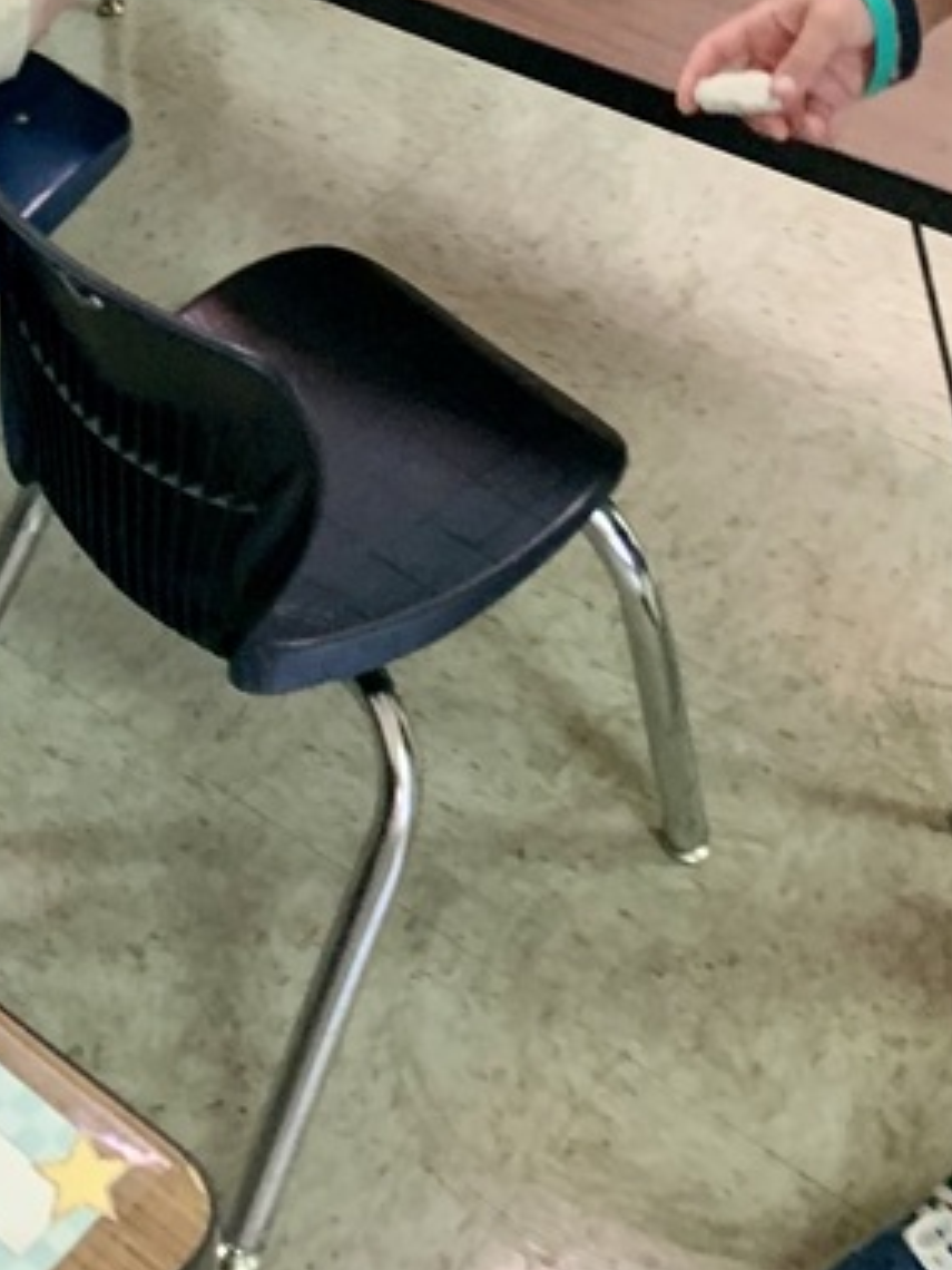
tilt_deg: -29.9
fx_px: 2567
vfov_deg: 25.0
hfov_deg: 20.6
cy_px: -267
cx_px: 114
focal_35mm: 70
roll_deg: +3.6
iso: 320
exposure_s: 1/45
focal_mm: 4.25
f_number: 1.8
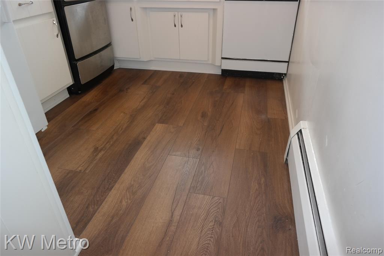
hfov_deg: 73.8
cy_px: 128
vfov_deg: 53.1
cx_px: 192
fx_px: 256
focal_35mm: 24
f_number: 2.8
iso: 400
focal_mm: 16
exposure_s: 1/30
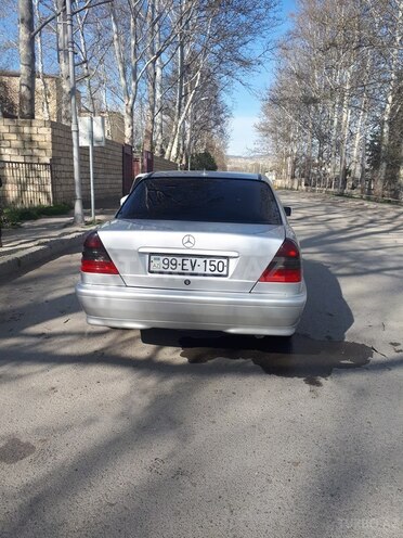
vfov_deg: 65.3
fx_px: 419
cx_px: 202
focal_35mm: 27
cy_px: 269
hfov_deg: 51.4
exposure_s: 1/920
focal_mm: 3.6
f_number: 1.9
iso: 40
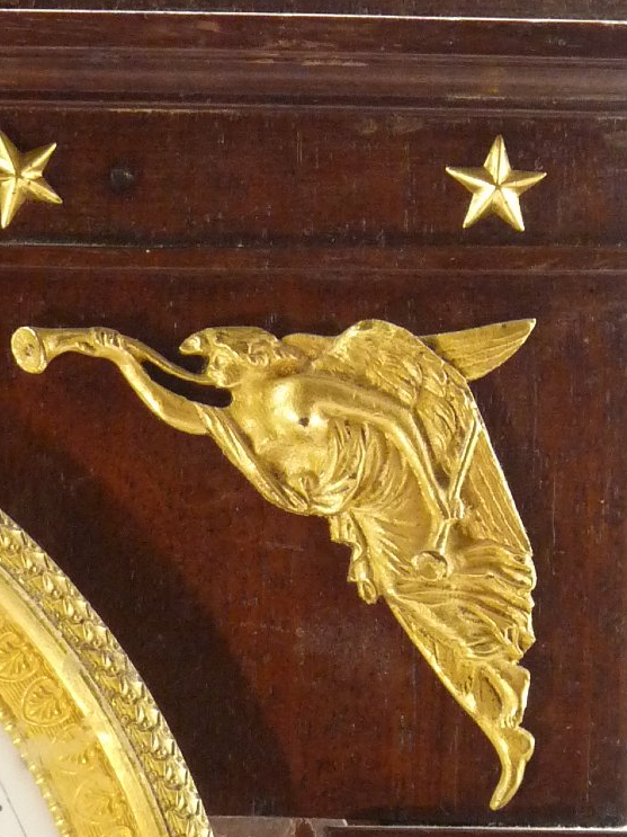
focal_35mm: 656
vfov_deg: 3.0
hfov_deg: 2.3
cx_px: 276
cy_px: 383
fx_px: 15847
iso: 400
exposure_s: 1/15
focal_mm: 40.5
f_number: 3.7
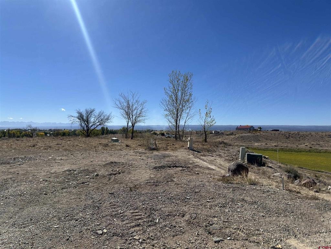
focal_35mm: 24
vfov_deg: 56.8
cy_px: 124
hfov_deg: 71.6
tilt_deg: +2.2
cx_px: 166
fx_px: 229
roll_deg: -1.3
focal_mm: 6.86
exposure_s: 1/8197
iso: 80
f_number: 1.78
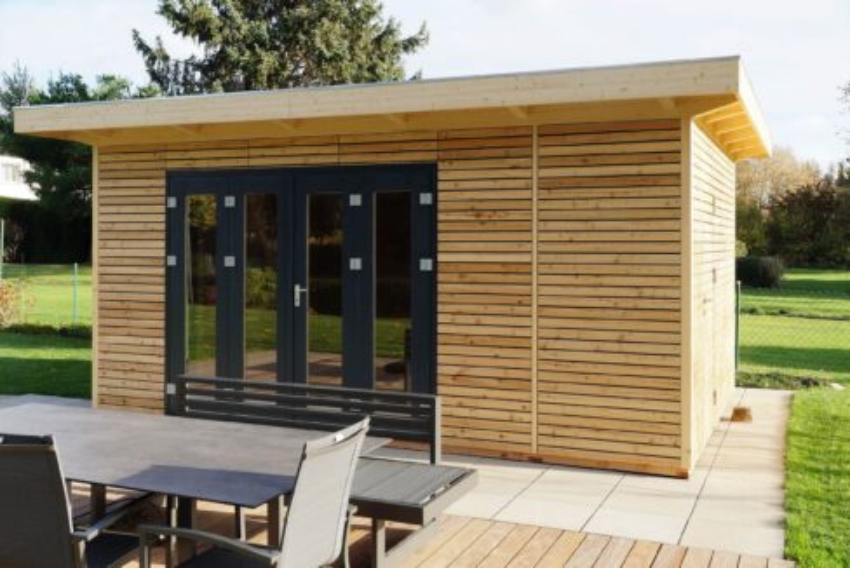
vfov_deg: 36.9
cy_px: 284
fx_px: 850
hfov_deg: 53.1
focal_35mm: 36
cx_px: 425
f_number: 8
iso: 100
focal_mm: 24
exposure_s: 1/80
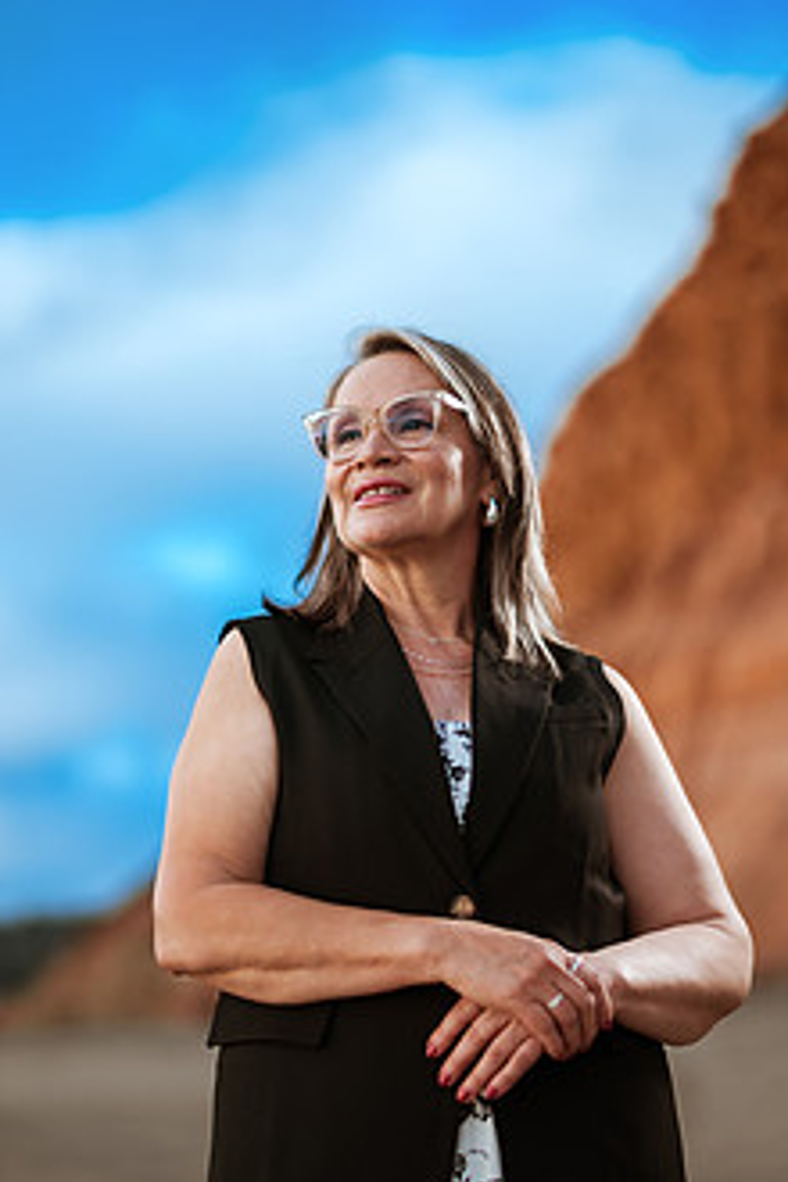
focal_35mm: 79
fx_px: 2594
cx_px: 419
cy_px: 713
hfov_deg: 17.3
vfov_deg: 25.6
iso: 50
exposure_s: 1/1000
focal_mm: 58
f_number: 1.4
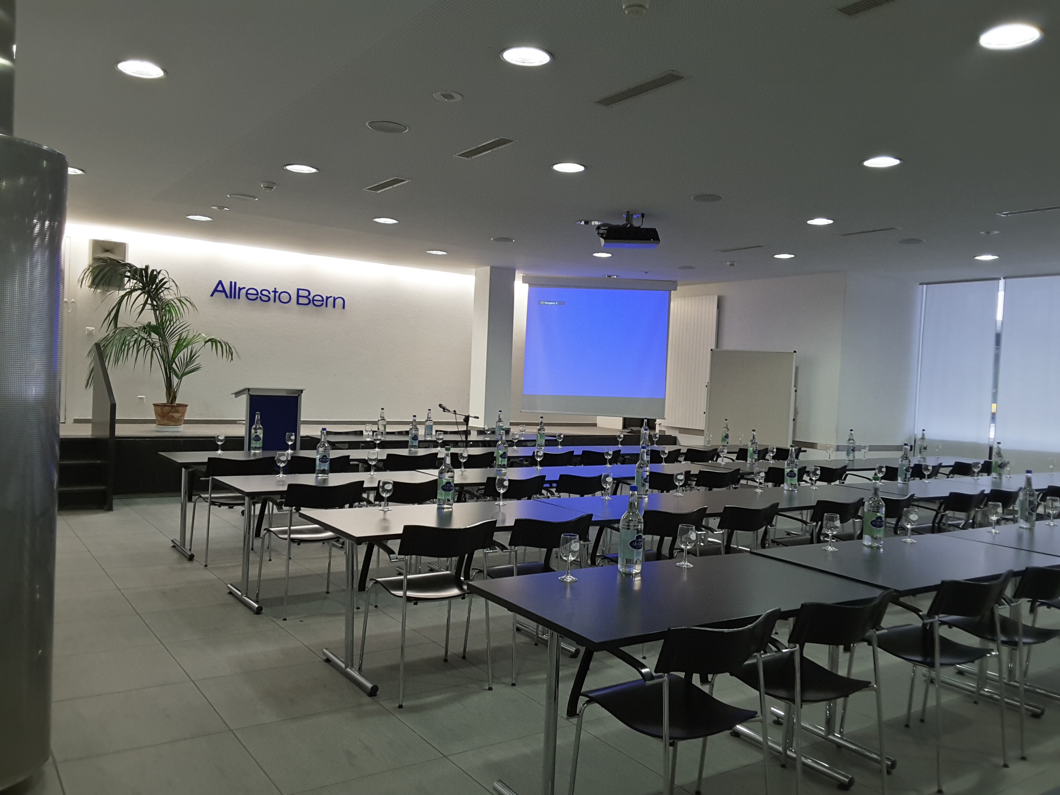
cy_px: 398
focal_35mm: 31
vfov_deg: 45.4
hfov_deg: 58.4
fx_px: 949
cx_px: 530
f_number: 1.9
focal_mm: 2.9
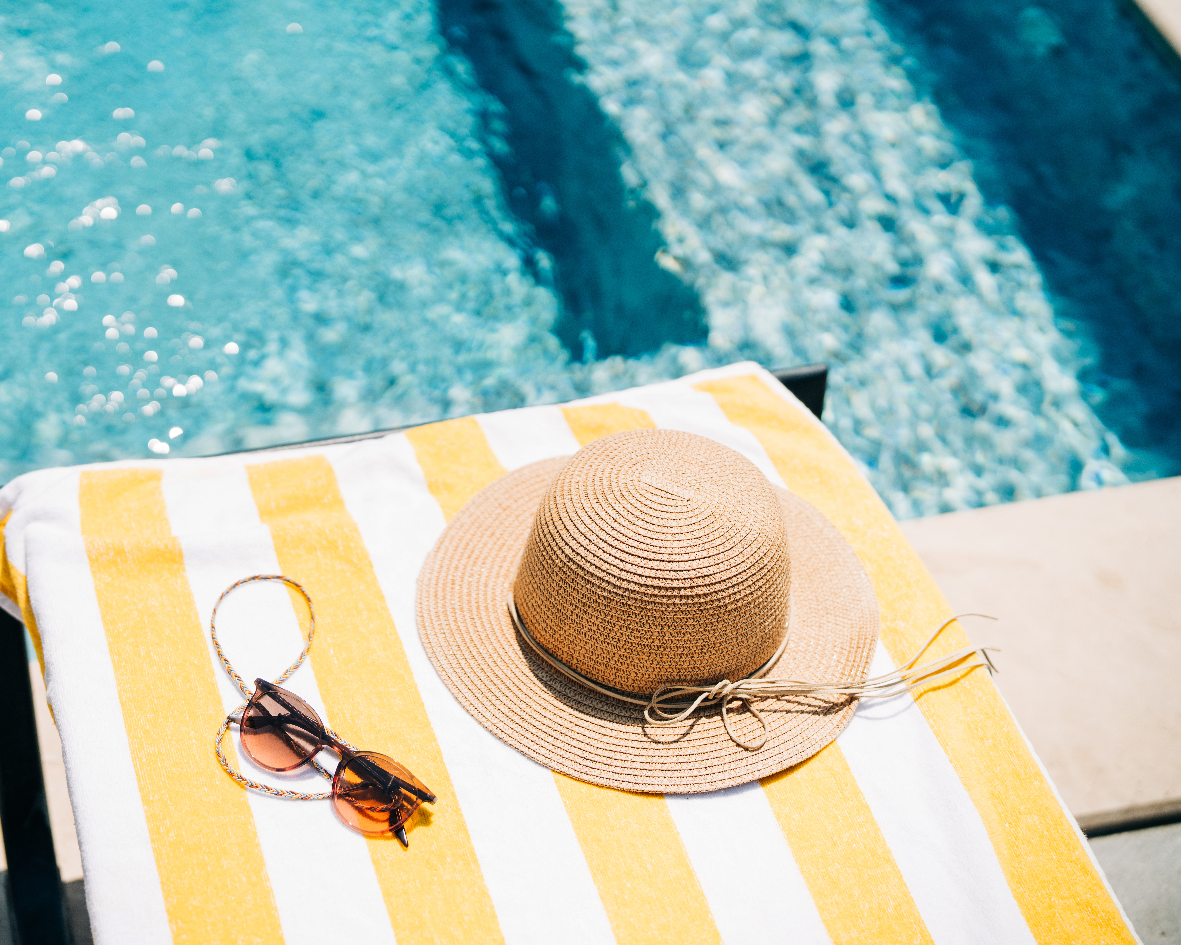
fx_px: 1992
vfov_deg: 26.7
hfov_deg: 32.9
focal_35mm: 57
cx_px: 477
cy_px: 478
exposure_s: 1/8000
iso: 160
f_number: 2.2
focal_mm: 50
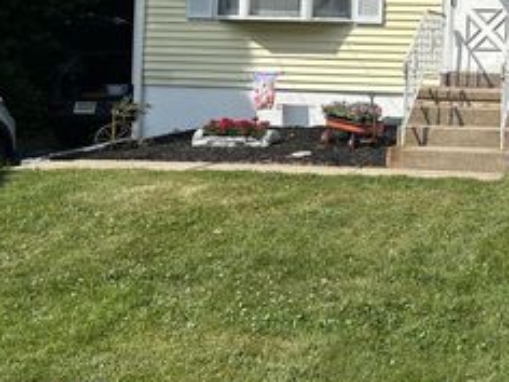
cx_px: 518
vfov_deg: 25.5
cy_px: 23
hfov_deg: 32.0
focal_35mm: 55
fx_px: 809
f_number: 1.5
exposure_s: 1/6993
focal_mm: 5.7
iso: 50
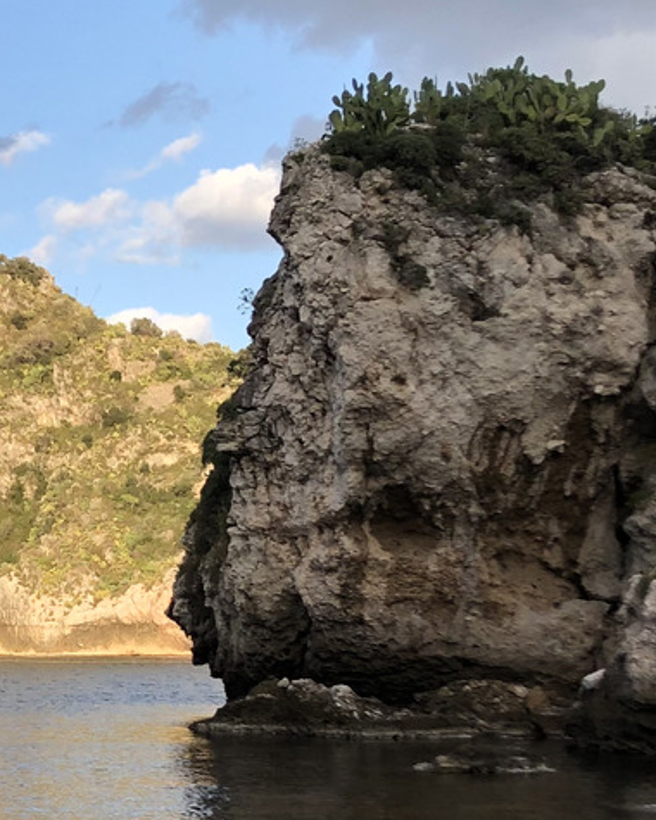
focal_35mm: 92
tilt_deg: +0.0
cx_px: -200
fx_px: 2233
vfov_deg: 20.6
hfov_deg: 15.9
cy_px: 642
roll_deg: +0.9
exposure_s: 1/704
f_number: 1.8
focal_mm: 4
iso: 20
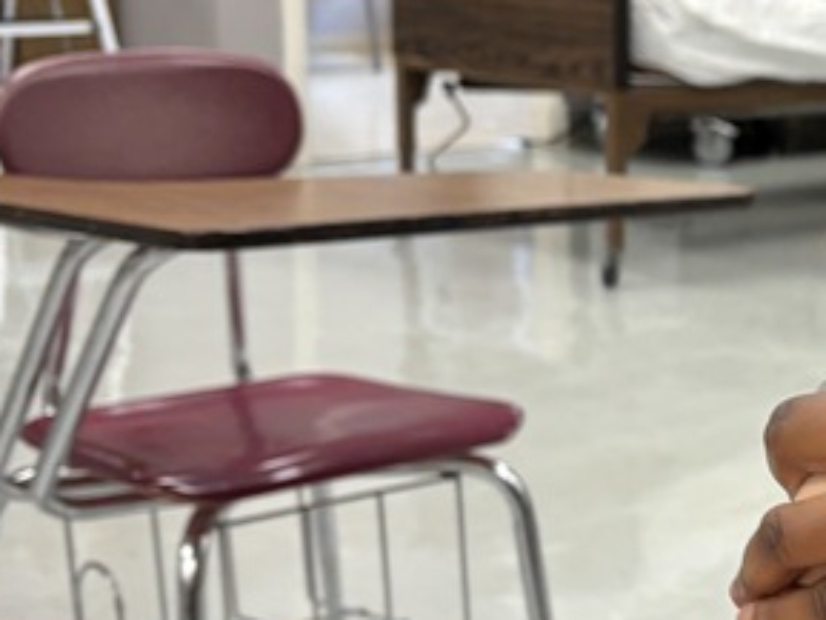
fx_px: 2196
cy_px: 343
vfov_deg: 16.1
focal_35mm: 92
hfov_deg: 19.5
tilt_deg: -15.1
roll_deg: -1.9
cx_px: 1103
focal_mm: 5.96
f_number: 1.6
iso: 80
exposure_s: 1/60
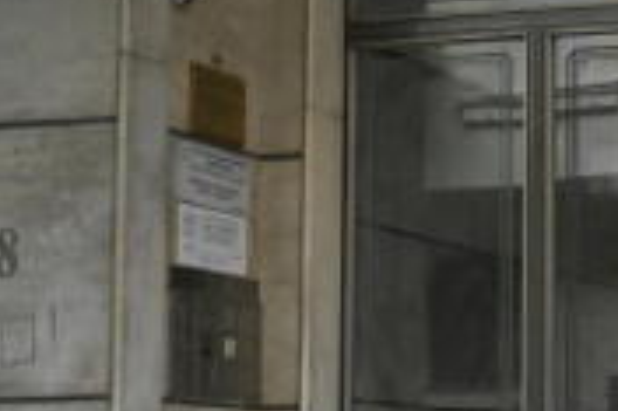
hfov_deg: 14.2
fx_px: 2315
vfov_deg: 10.1
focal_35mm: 135
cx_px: 920
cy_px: 269
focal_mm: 36
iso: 6400
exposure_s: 1/500
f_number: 8
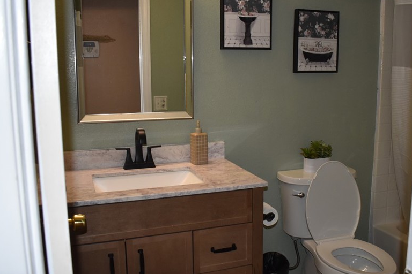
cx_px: 230
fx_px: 412
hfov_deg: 53.0
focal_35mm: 36
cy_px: 137
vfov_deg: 36.9
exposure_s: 1/160
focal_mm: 18
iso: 800
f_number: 3.5
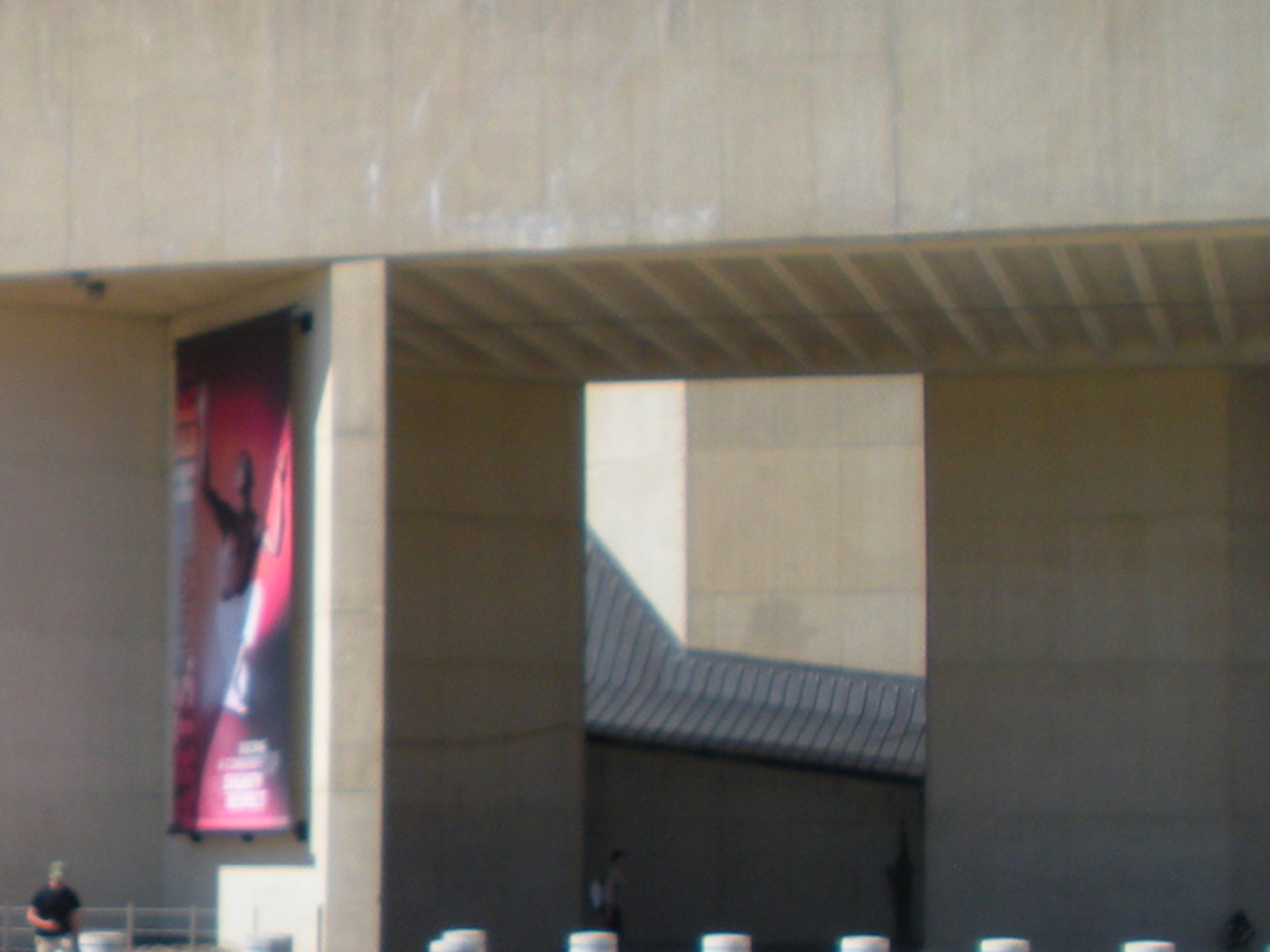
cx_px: -214
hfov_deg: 20.1
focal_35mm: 92
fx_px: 3376
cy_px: 667
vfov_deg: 16.0
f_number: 3.5
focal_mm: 6.3
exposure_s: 1/703
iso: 64
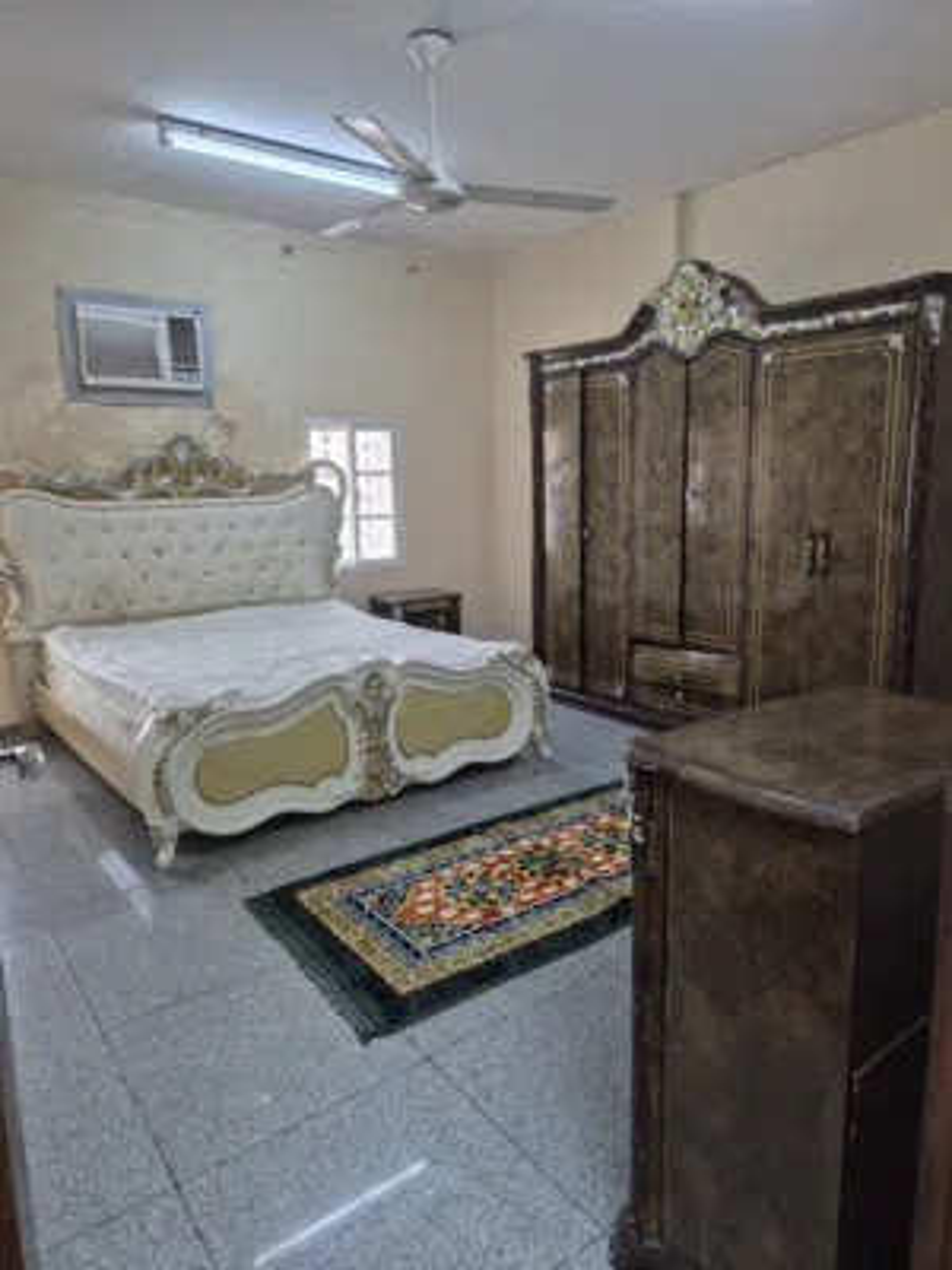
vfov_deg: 73.9
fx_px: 843
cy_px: 635
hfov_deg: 58.9
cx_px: 476
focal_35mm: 23
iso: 200
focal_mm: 5.4
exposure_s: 1/100
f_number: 1.8
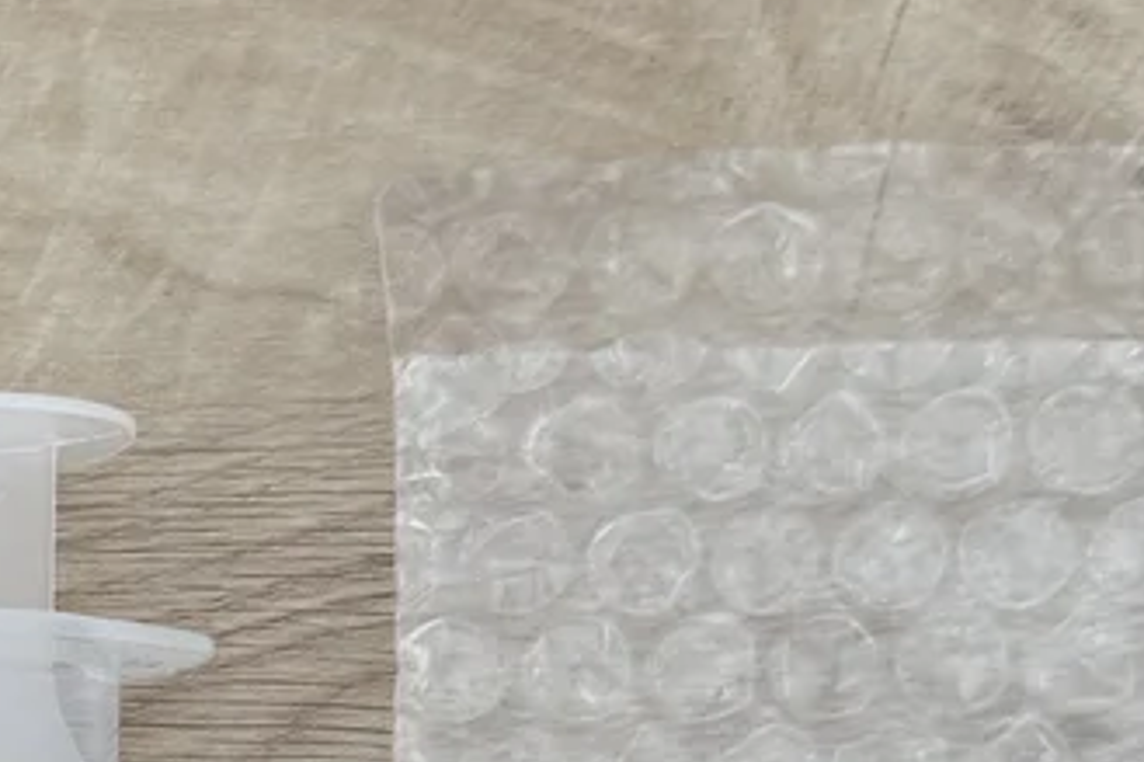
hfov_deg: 19.8
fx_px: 2890
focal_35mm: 91
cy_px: 1343
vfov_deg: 13.5
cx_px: -504
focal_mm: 6.76
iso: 125
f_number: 1.78
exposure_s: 1/120
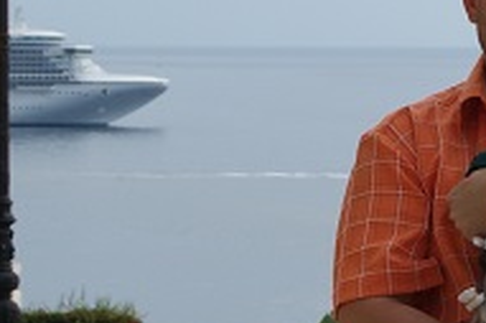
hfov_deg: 8.1
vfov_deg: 5.5
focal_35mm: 251
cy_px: 211
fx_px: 3386
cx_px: 723
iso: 100
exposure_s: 1/250
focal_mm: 50
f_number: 9
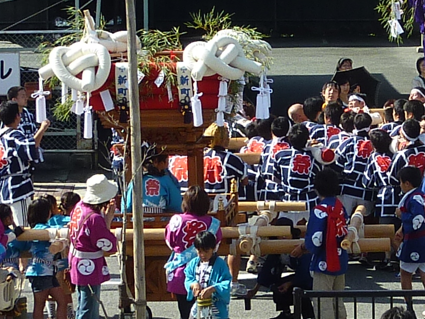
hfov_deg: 9.8
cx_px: 466
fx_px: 2443
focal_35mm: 199
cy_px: 26
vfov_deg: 7.4
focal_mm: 7.3
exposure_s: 1/400
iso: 80
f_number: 4
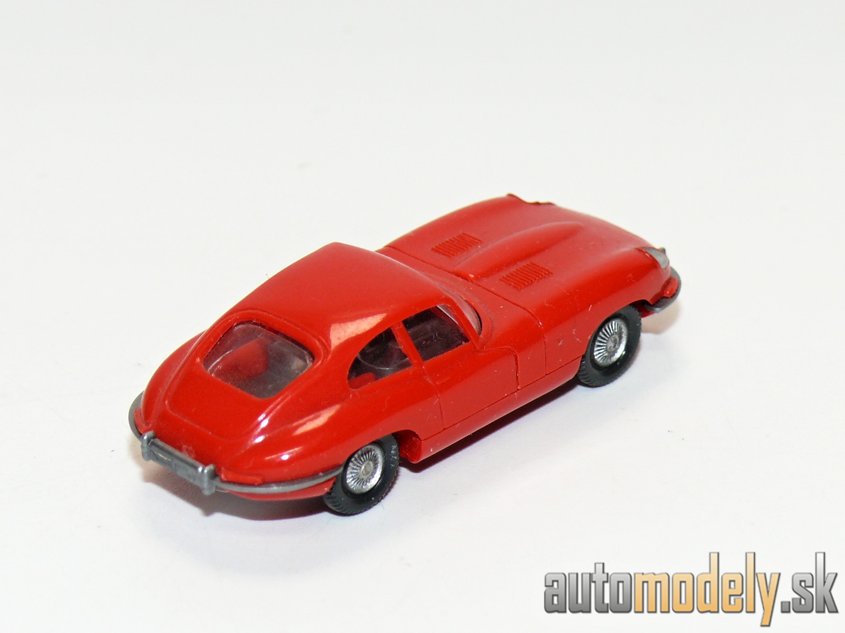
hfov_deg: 13.5
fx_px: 3564
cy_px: 316
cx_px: 422
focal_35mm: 146
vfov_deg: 10.2
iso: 100
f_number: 4
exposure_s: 1/30
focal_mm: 17.4
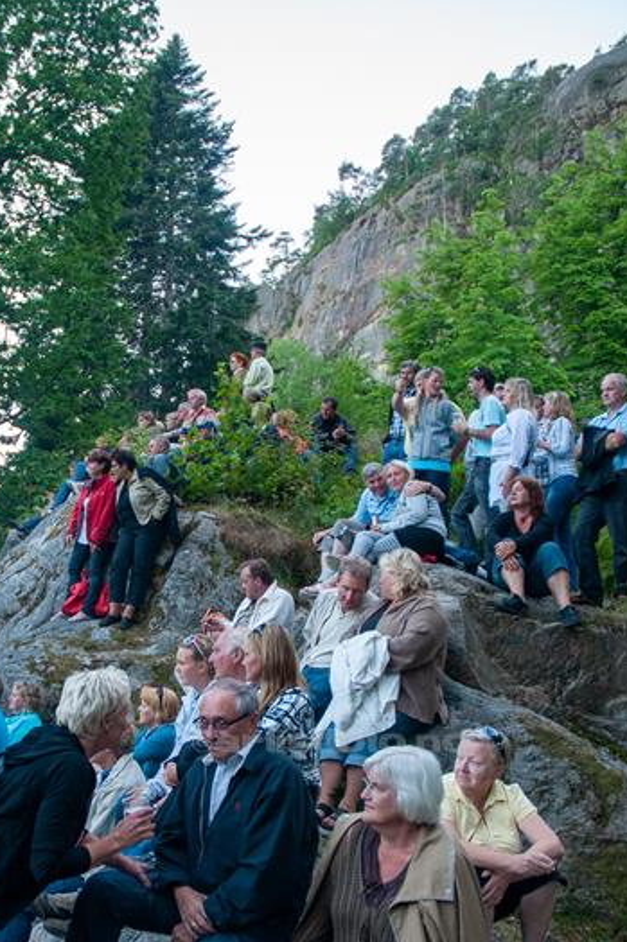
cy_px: 612
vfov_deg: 51.2
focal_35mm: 37
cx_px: 205
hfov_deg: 35.5
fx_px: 968
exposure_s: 1/125
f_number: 3.5
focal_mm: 18
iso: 400
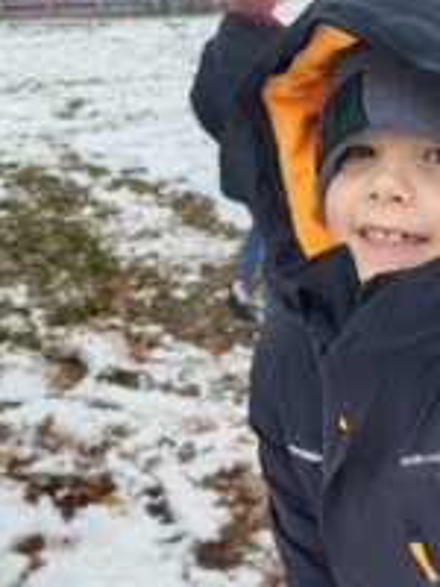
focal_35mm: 52
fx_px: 881
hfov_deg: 27.6
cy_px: 519
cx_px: 340
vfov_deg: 34.9
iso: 40
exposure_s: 1/238
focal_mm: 5.4
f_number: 1.8
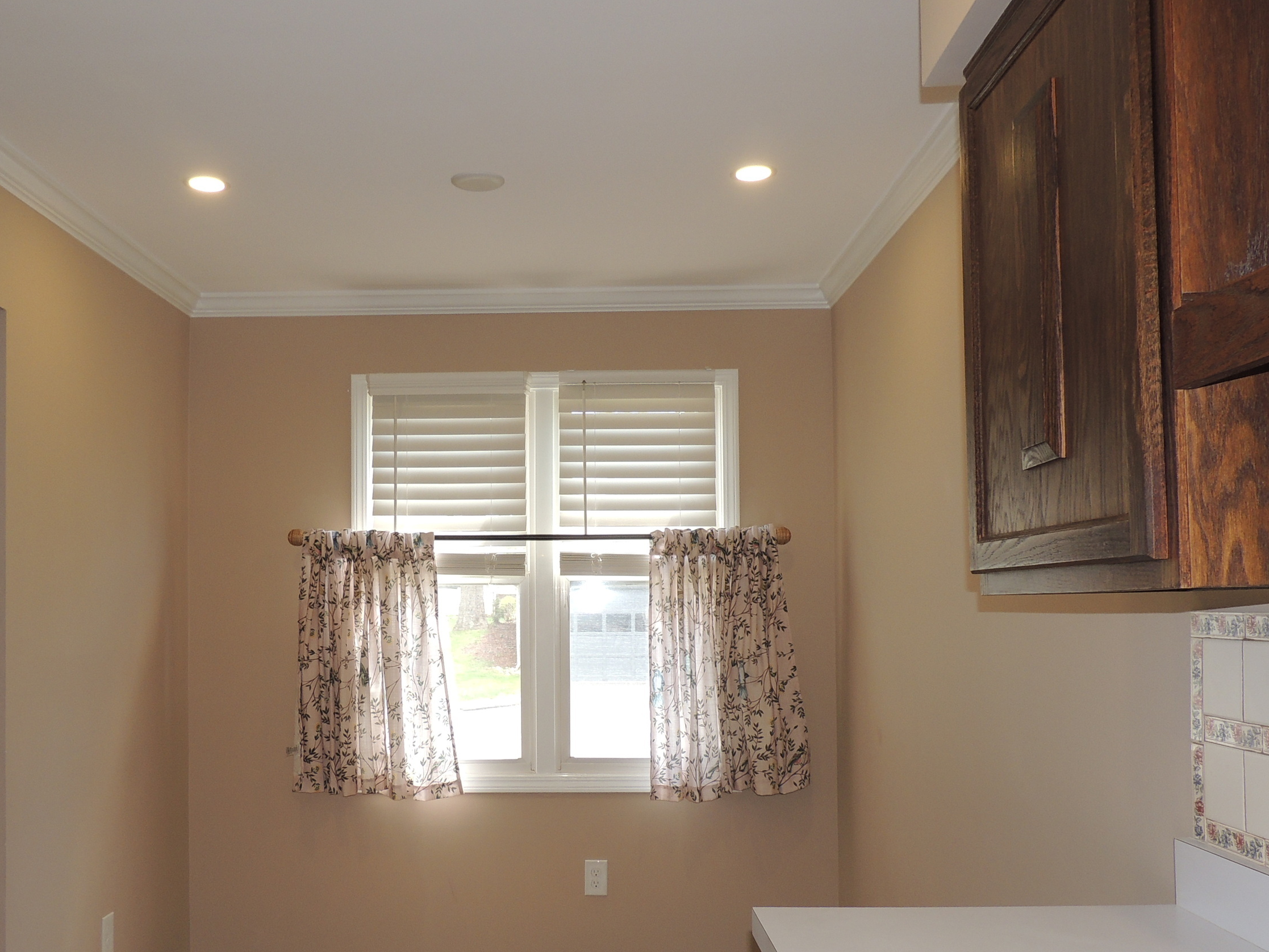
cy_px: 577
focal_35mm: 33
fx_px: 1210
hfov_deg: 55.1
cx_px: 533
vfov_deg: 42.7
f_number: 3
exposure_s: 1/60
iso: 100
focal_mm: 4.3
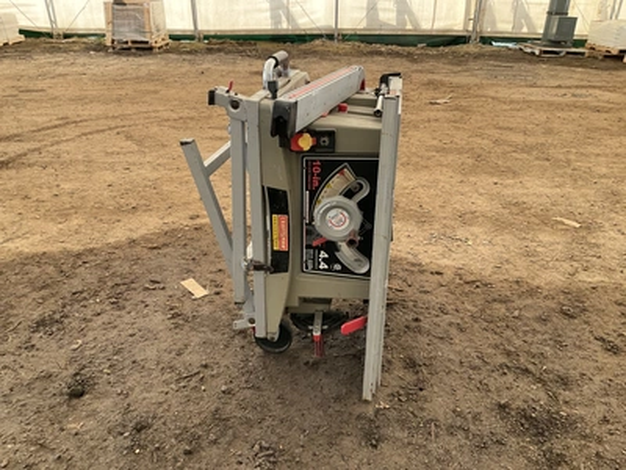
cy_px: 235
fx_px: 524
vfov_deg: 48.2
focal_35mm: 29
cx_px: 313
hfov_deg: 61.7
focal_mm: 3
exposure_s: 1/122
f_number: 1.8
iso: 40
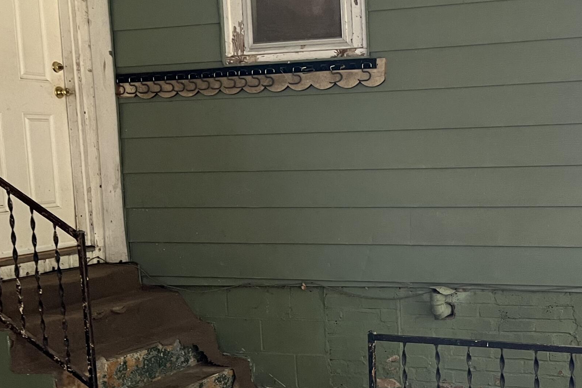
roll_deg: +0.9
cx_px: 463
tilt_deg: -7.1
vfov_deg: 26.4
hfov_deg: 37.5
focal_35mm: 51
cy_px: 241
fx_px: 824
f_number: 1.6
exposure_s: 1/60
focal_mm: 5.1
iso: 320
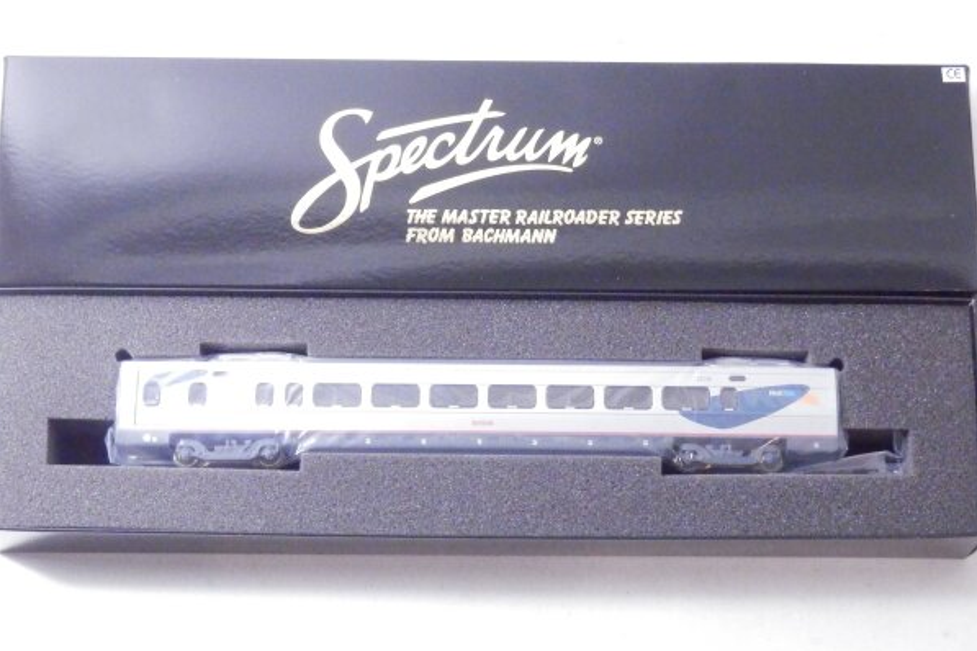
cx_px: 489
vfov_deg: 19.7
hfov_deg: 29.2
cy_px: 308
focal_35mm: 69
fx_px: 1872
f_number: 4.4
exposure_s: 1/160
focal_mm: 11.9
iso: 2500
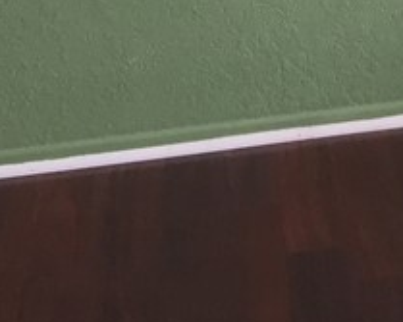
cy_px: -407
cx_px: 640
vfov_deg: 9.9
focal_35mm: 139
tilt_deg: -6.6
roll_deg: +0.5
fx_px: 1657
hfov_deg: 13.0
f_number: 2.2
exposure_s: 1/30
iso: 160
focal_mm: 4.15
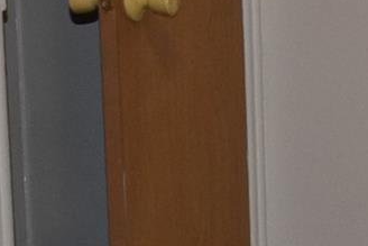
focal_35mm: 215
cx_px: 348
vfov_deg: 6.4
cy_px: 159
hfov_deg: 9.5
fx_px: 2200
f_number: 3.8
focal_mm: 23
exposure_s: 1/125
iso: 1600
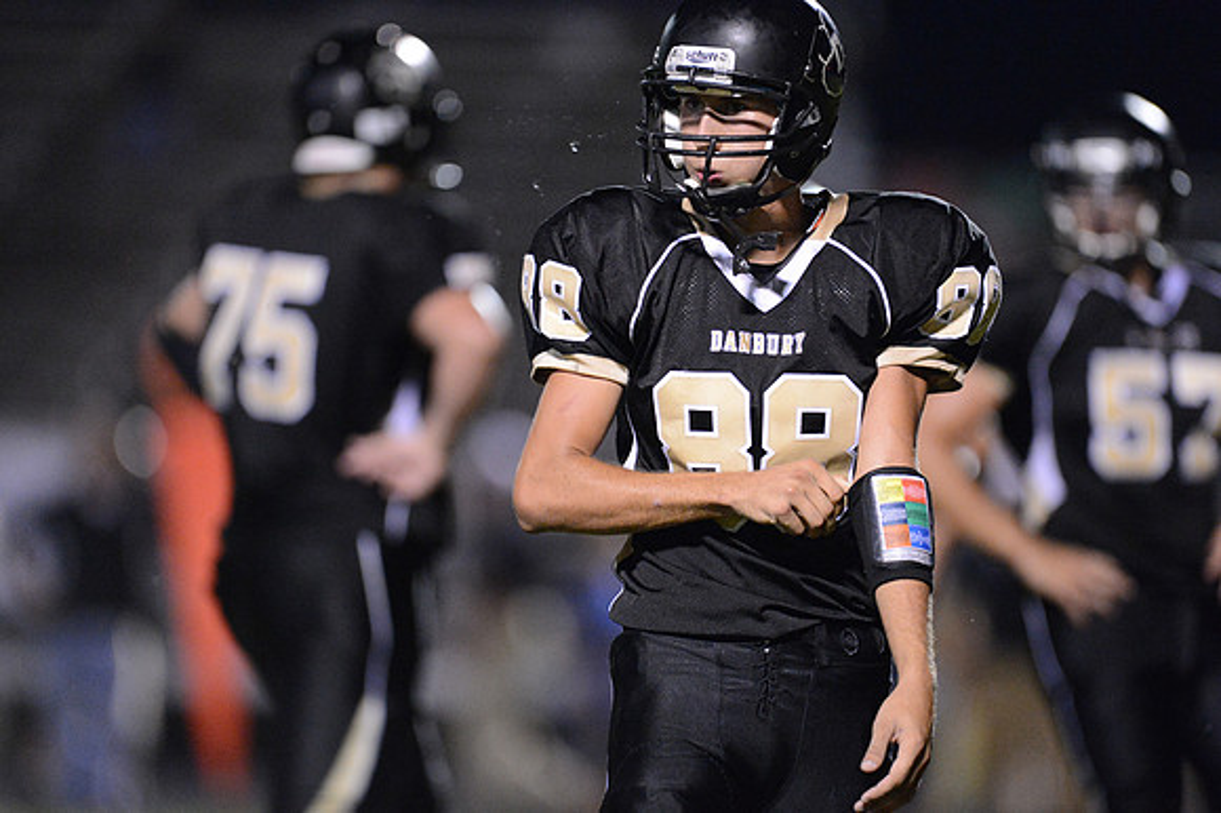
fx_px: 13558
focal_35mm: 400
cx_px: 610
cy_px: 406
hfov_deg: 5.2
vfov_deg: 3.4
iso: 12800
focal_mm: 400
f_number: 2.8
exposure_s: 1/640
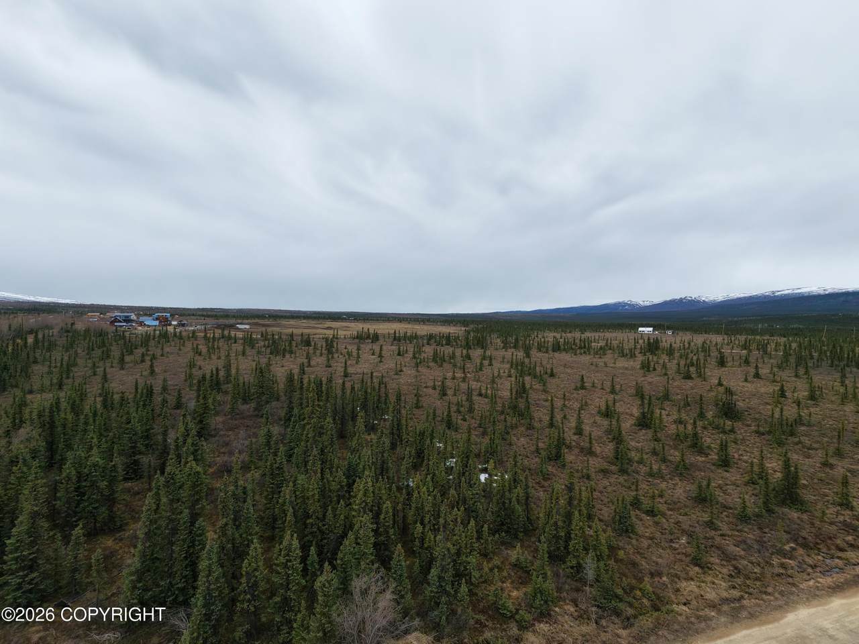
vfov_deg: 78.1
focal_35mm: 16
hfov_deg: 94.5
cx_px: 430
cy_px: 322
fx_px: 397
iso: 240
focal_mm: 3.05
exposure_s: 1/1500
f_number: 2.2
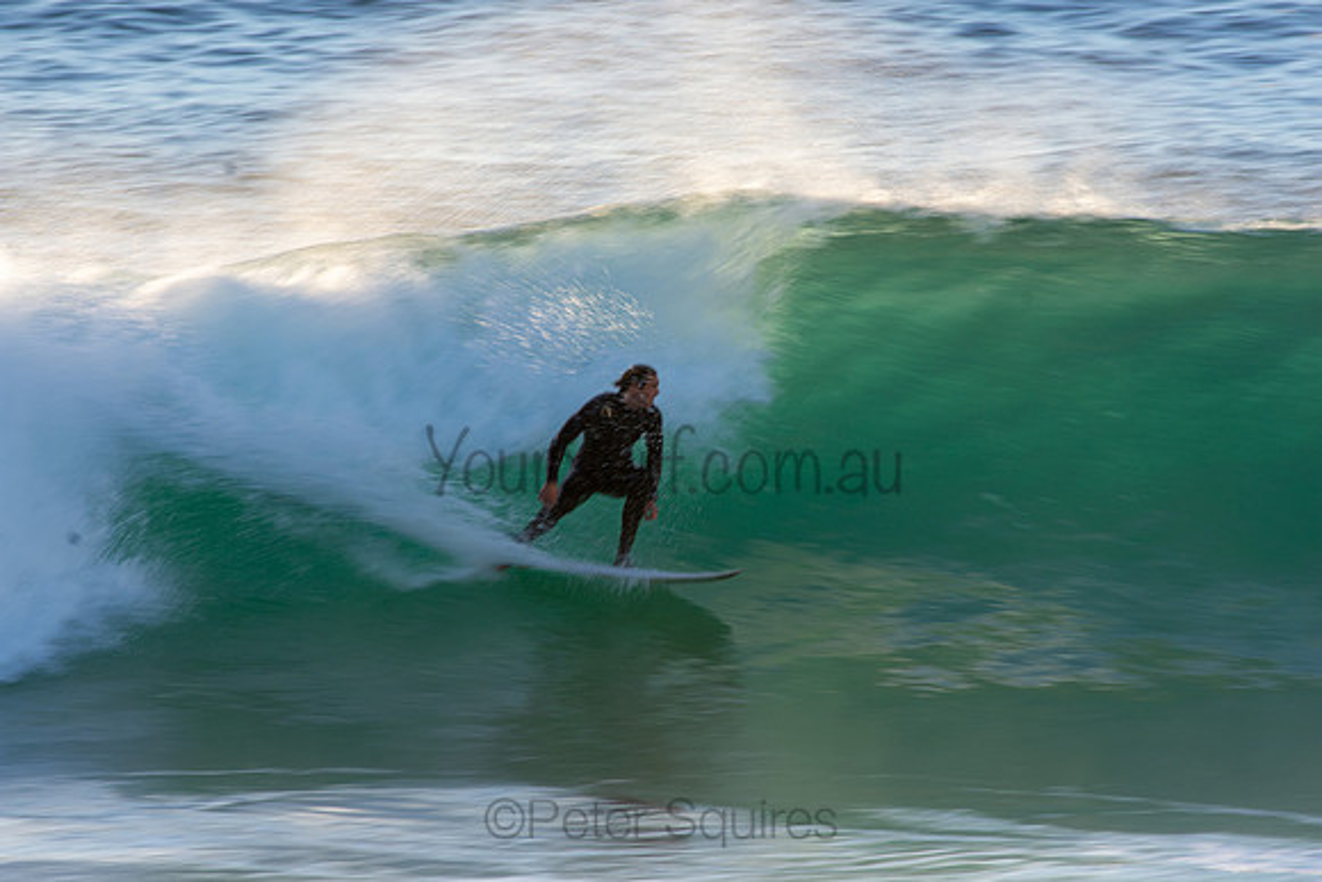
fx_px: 27547
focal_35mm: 750
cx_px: 661
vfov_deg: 1.8
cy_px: 441
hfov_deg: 2.7
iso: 100
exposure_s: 1/60
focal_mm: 500
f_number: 11
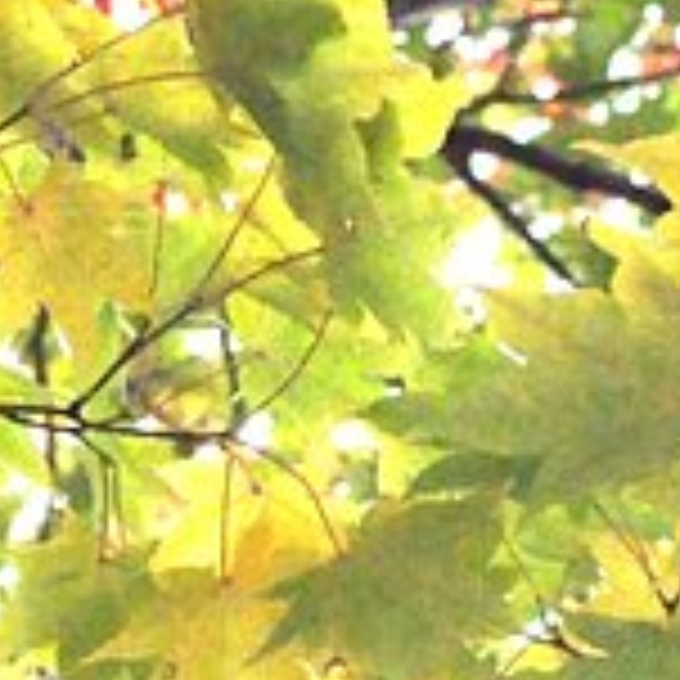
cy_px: 1171
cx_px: 1175
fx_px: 6156
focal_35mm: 277
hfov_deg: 6.2
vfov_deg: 6.2
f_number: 7.1
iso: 3200
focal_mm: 32
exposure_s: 1/200
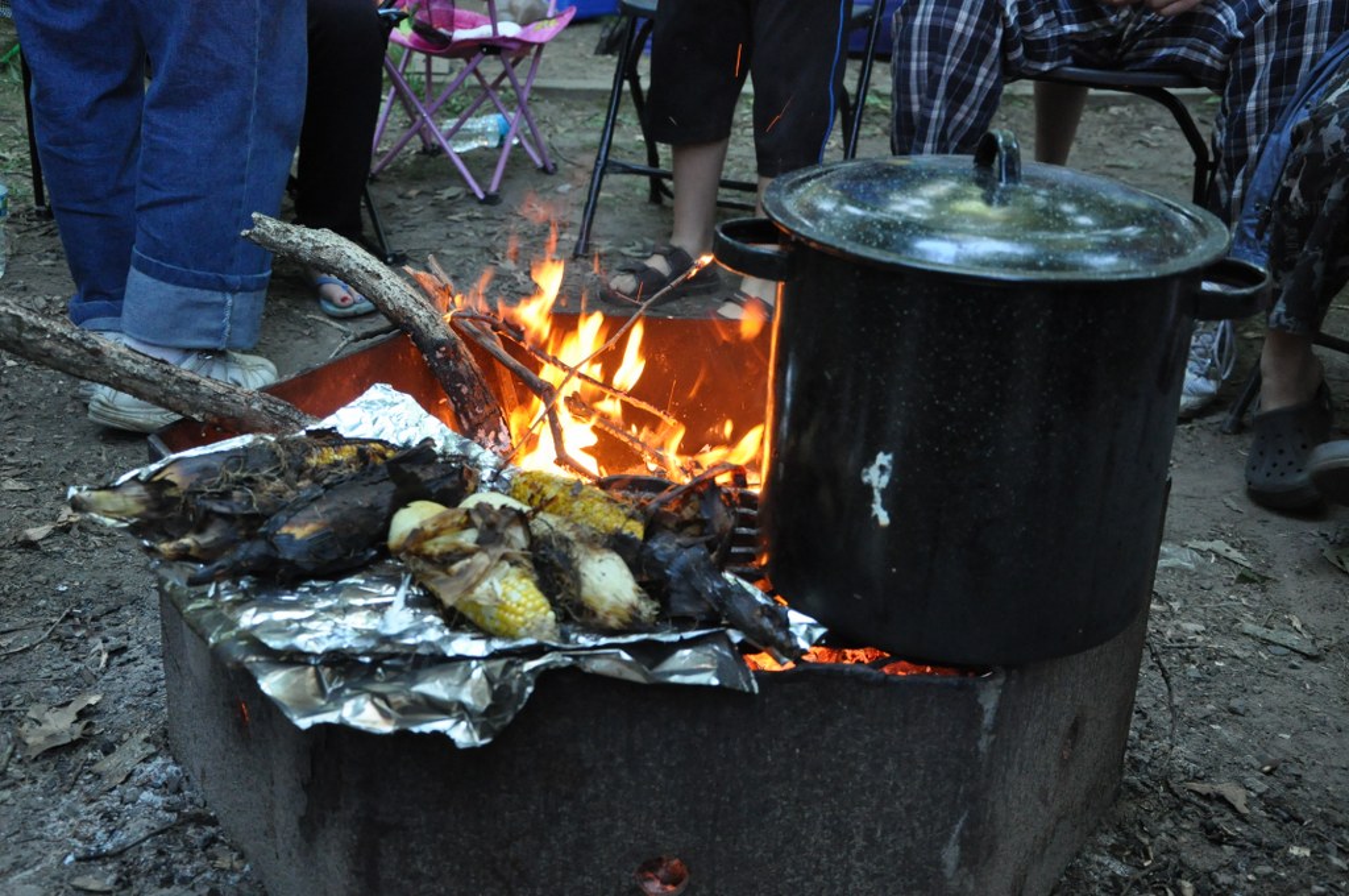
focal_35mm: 48
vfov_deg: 28.0
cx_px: 674
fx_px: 1796
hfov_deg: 41.2
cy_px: 448
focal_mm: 32
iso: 2000
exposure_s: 1/80
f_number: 5.6
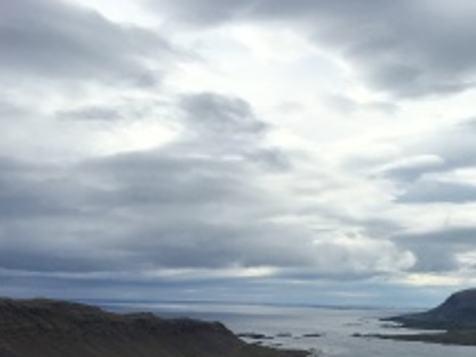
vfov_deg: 18.7
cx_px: 558
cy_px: 420
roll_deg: +0.5
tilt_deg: -8.0
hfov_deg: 23.9
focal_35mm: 75
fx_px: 1031
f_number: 2.2
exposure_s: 1/1789
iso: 25
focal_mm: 4.15
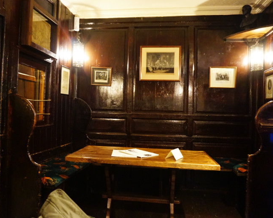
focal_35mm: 28
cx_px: 125
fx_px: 226
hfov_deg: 62.1
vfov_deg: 51.5
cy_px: 107
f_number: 3.5
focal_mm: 16
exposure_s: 1/20
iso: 3200
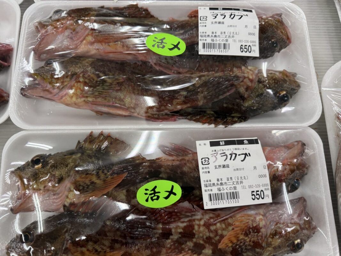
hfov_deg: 71.6
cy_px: 128
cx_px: 170
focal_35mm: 24
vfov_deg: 56.8
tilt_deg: -77.1
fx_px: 236
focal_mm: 6.76
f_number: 1.78
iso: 200
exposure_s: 1/120
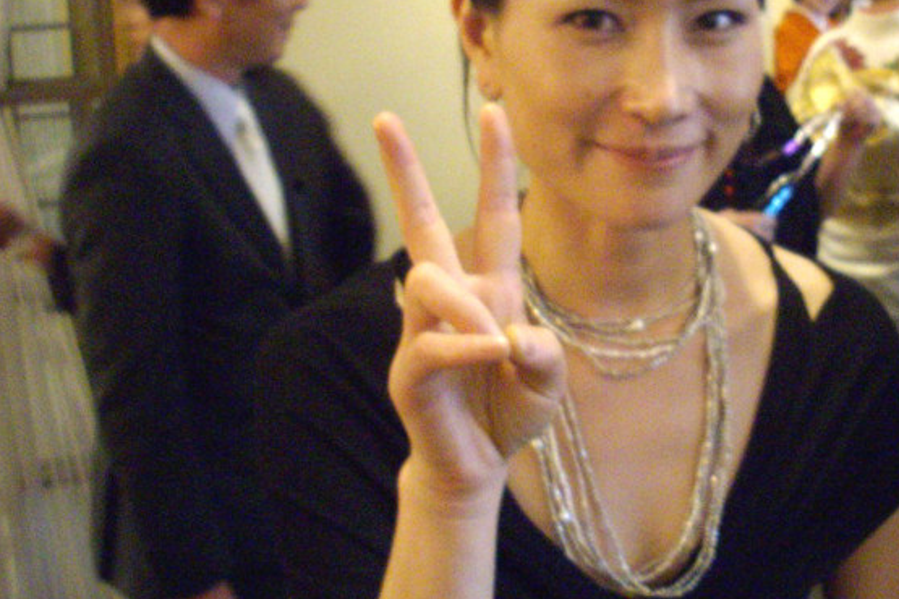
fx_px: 1473
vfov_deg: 22.9
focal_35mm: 59
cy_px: 201
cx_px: 635
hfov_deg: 33.5
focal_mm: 6.2
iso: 400
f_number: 2.8
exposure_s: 1/25
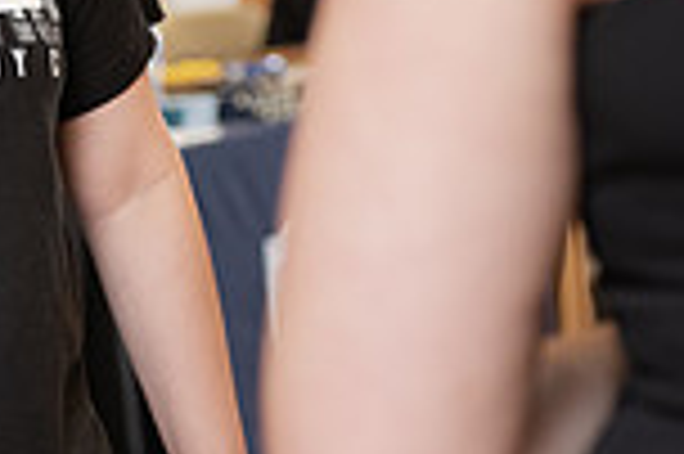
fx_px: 4498
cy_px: 47
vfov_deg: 5.8
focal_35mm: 237
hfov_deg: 8.6
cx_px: 9
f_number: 3.2
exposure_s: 1/200
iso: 1250
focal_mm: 62
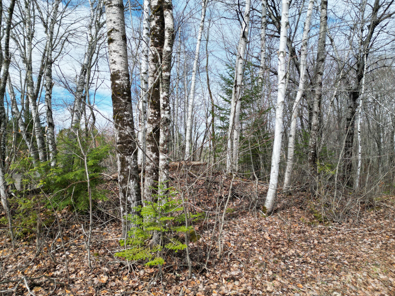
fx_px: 274
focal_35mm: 24
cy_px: 148
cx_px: 198
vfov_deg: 56.8
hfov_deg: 71.6
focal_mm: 6.72
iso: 150
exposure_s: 1/2000
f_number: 1.7
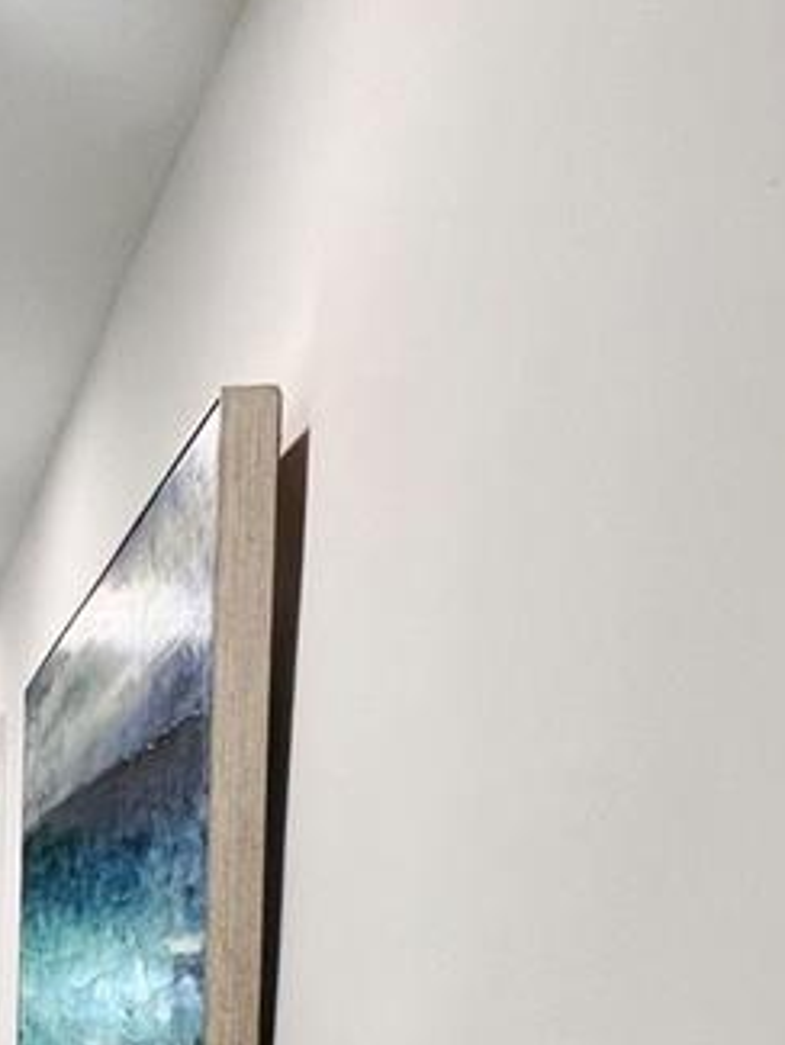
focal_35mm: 48
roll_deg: -1.4
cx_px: -206
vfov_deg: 33.8
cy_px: 1180
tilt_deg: -5.7
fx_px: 1450
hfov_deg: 26.3
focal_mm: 1.57
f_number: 1.8
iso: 125
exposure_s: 1/120
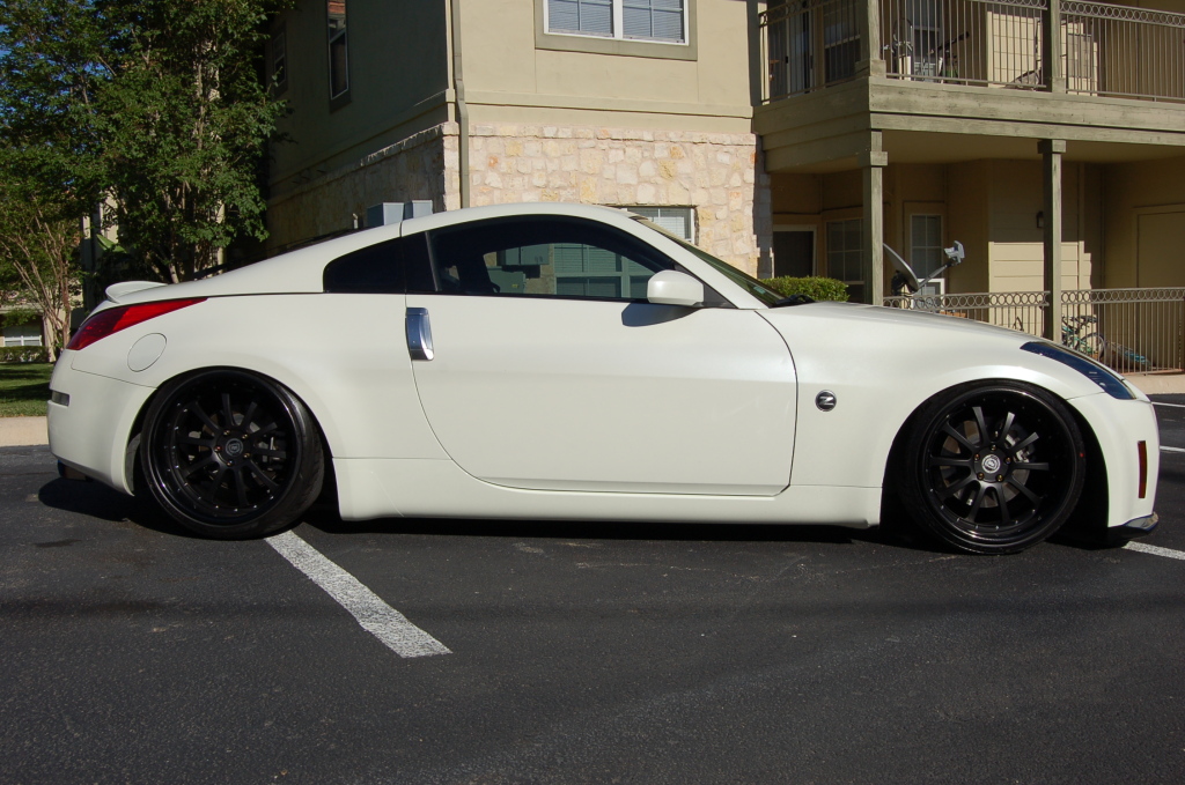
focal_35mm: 36
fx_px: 1183
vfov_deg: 36.7
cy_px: 392
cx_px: 592
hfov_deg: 53.2
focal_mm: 24
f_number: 11
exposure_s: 1/500
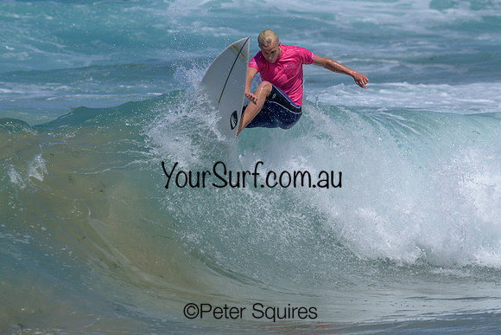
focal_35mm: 590
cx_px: 299
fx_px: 8211
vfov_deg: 2.3
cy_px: 152
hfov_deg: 3.5
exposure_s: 1/2000
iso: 400
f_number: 11
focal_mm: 480
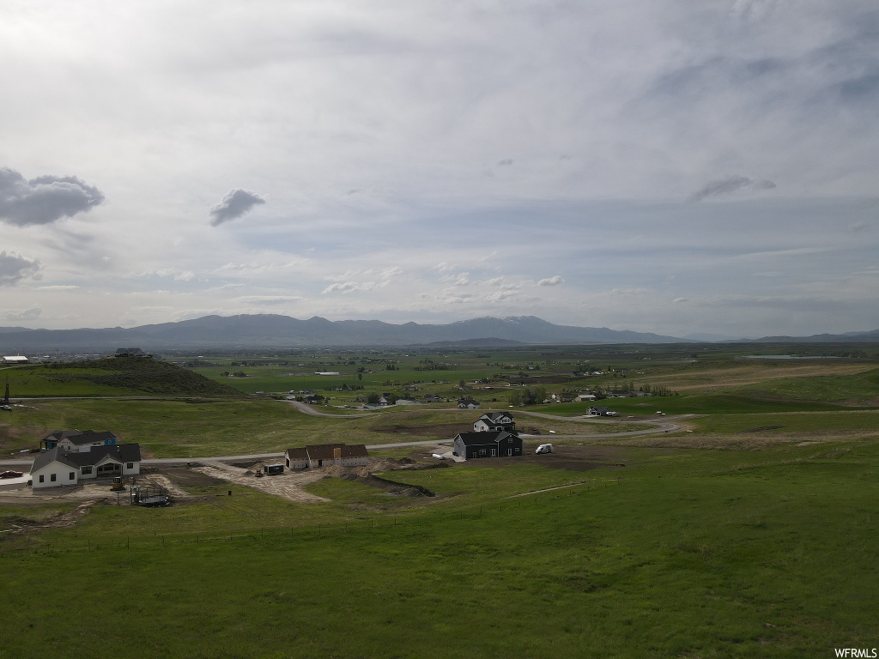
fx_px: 609
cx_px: 440
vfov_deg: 56.8
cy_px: 330
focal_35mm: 24
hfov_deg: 71.6
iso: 110
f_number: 2.8
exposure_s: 1/2000
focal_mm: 4.5
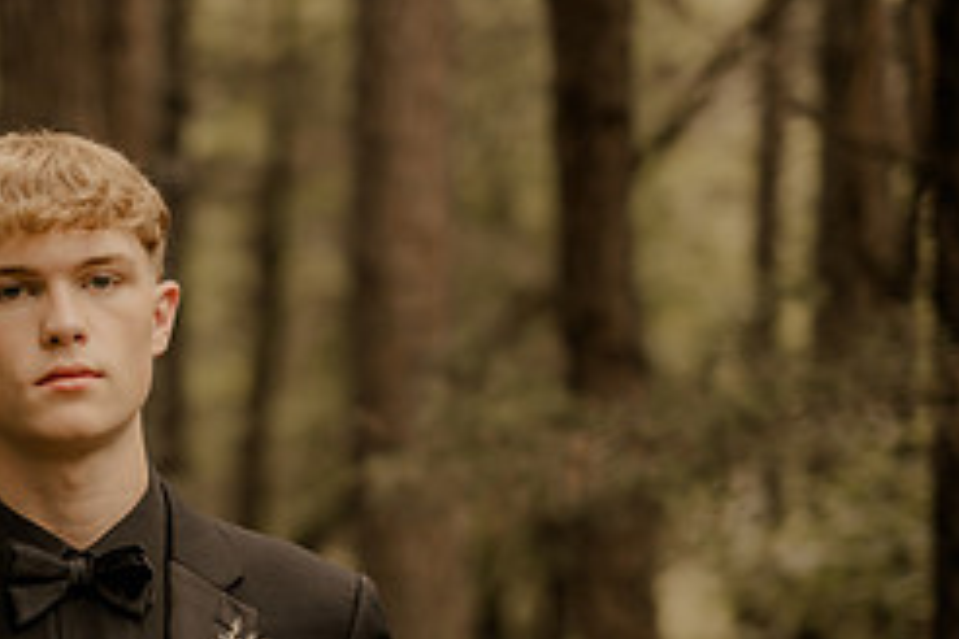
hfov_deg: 16.9
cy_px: 676
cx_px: -27
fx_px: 3143
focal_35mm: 118
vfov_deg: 11.5
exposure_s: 1/200
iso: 64
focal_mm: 50
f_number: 1.8
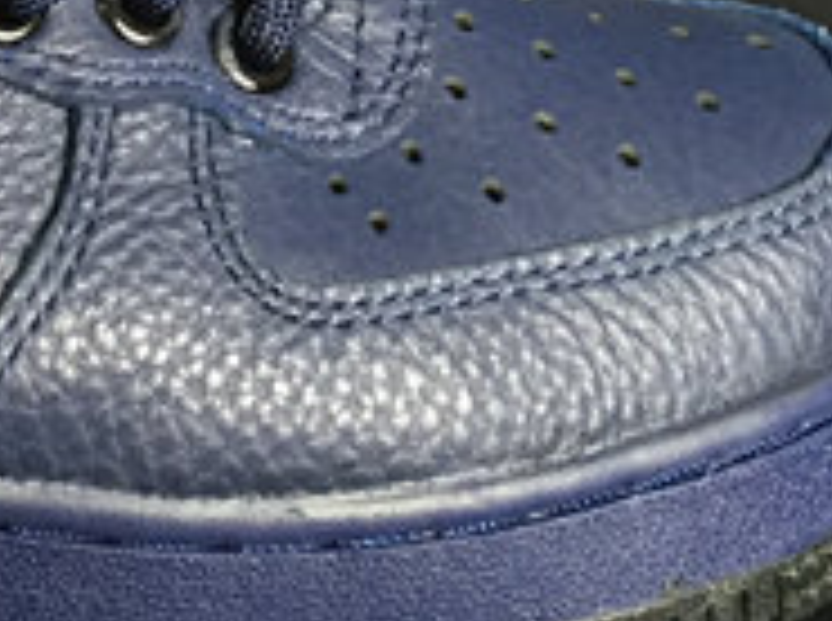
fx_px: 2639
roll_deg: -0.7
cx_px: -220
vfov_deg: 13.0
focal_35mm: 110
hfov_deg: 17.0
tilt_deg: -20.7
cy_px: -173
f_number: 2.2
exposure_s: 1/33
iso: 200
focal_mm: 4.15
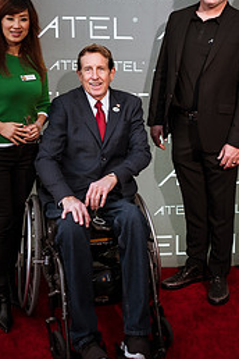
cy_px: 128
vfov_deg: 32.7
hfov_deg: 22.2
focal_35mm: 61
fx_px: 607
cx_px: 139
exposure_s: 1/640
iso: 400
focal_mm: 35
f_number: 1.8
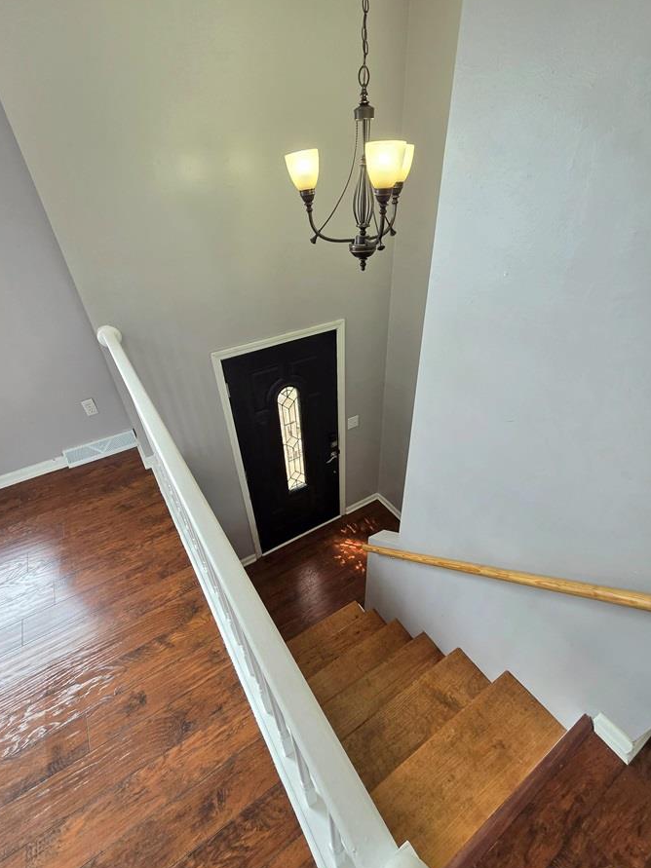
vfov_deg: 102.0
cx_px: 325
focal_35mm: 14
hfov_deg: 85.7
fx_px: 351
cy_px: 445
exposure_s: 1/120
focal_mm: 2.2
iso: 160
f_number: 2.2
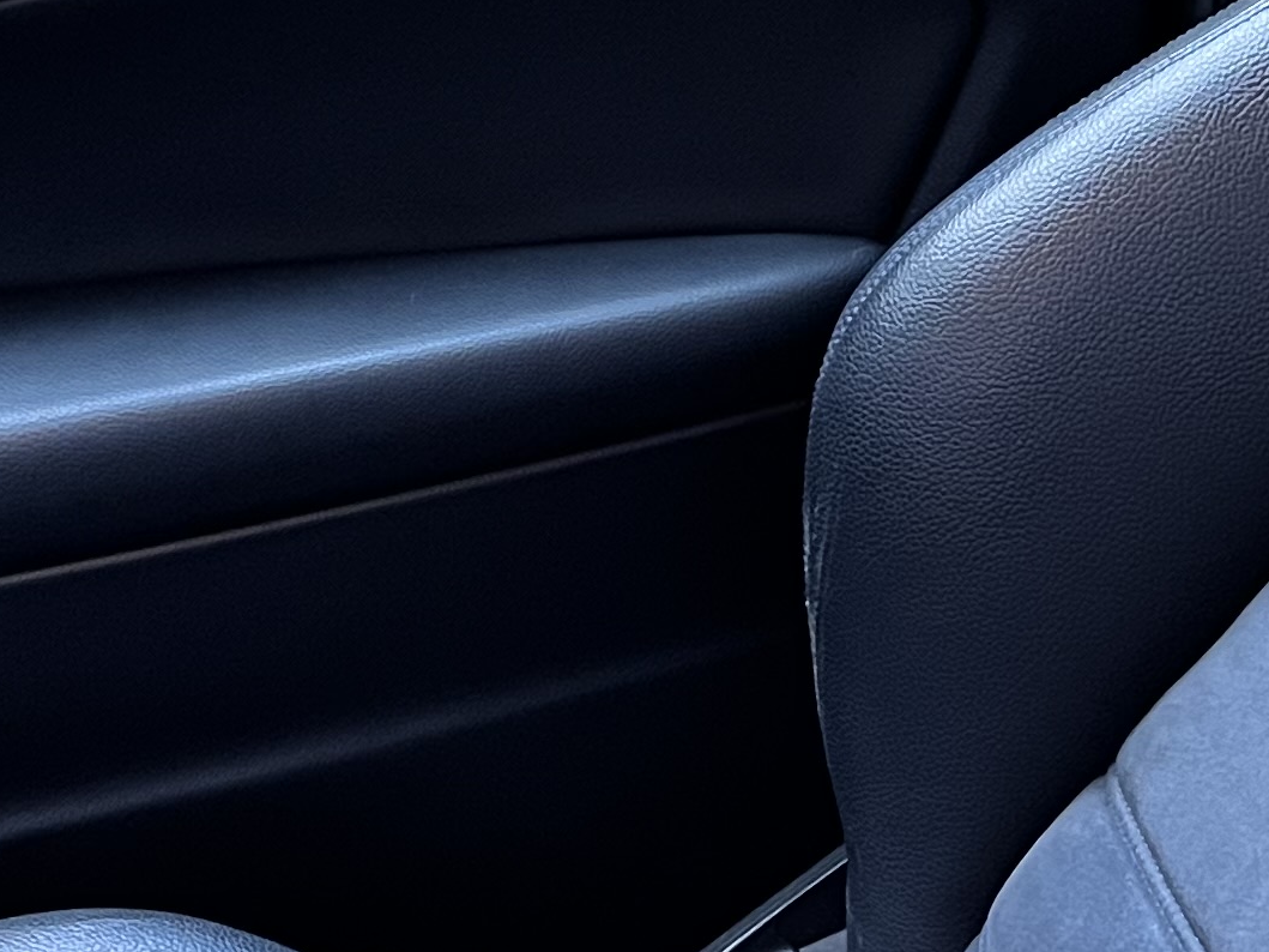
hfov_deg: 19.8
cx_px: 635
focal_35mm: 99
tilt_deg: -21.1
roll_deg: +0.8
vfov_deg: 14.8
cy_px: 91
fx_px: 3629
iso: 500
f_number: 1.5
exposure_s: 1/60
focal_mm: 5.7
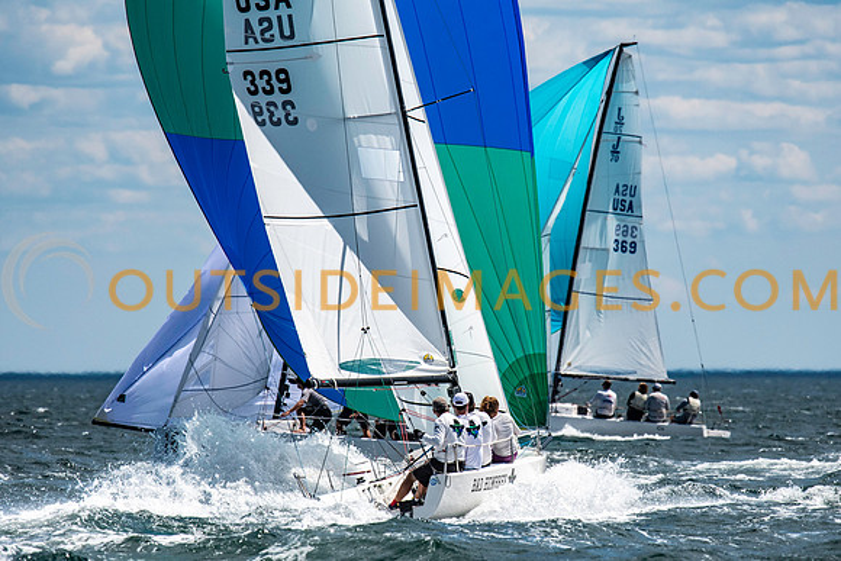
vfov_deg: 2.8
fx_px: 11347
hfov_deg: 4.2
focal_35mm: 486
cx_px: 454
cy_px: 303
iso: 500
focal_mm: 300
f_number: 5.6
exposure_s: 1/6400
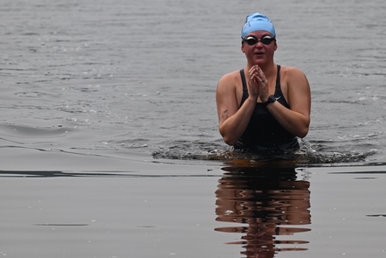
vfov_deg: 3.3
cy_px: 113
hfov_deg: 5.0
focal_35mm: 411
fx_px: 4408
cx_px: 236
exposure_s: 1/400
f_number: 9.5
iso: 640
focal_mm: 330
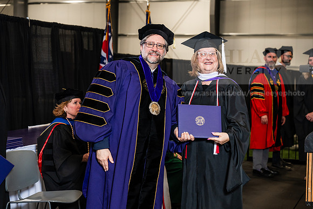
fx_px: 609
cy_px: 104
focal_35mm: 70
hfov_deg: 28.8
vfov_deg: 19.5
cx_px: 156
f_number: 4.5
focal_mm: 70
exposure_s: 1/200
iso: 1250
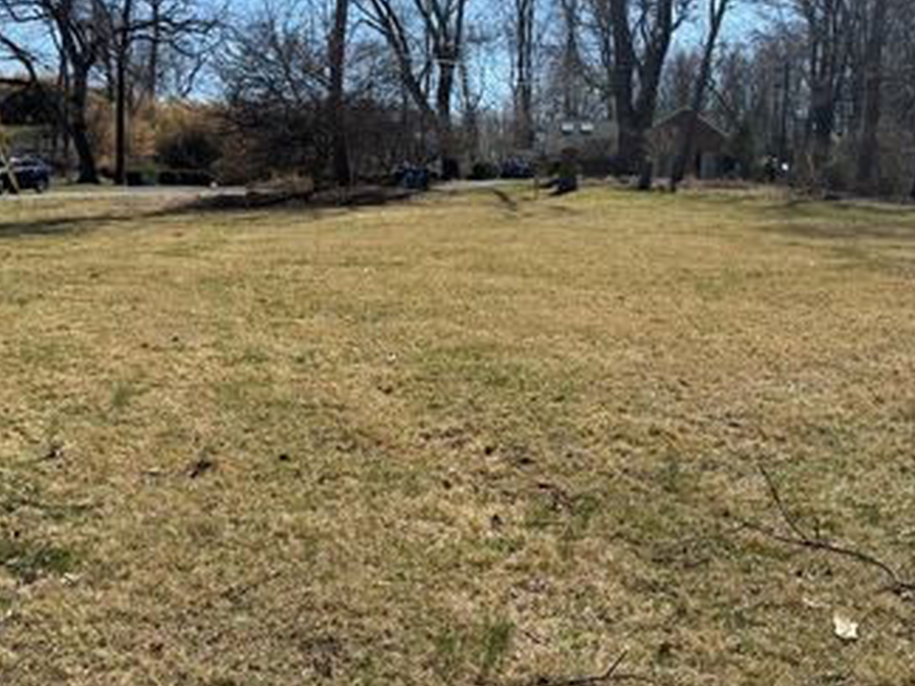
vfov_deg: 38.5
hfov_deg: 50.1
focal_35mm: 37
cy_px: 414
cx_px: 409
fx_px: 978
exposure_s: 1/4049
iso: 80
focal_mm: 6.76
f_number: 1.78
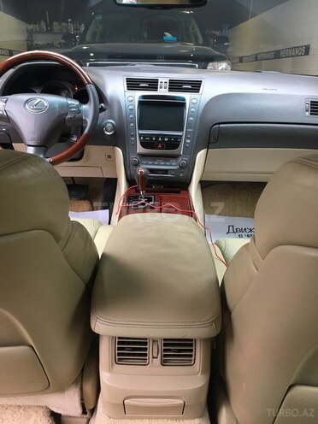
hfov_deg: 48.2
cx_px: 159
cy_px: 212
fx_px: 355
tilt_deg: -20.0
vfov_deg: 61.7
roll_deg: -0.7
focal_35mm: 29
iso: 50
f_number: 2.2
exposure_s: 1/33
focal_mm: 4.15
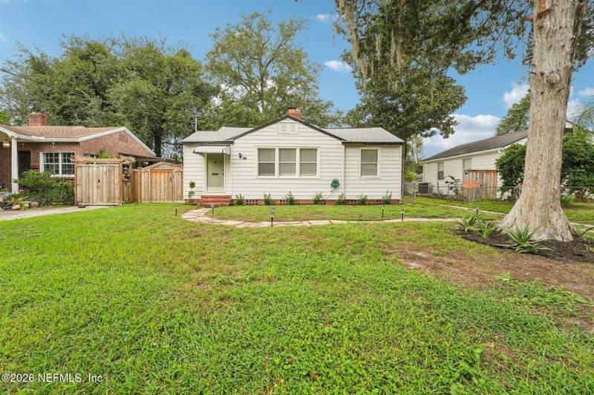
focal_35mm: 14
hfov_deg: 104.3
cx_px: 297
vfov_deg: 81.1
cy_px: 198
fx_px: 231
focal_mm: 14
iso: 400
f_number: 9
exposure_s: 1/100
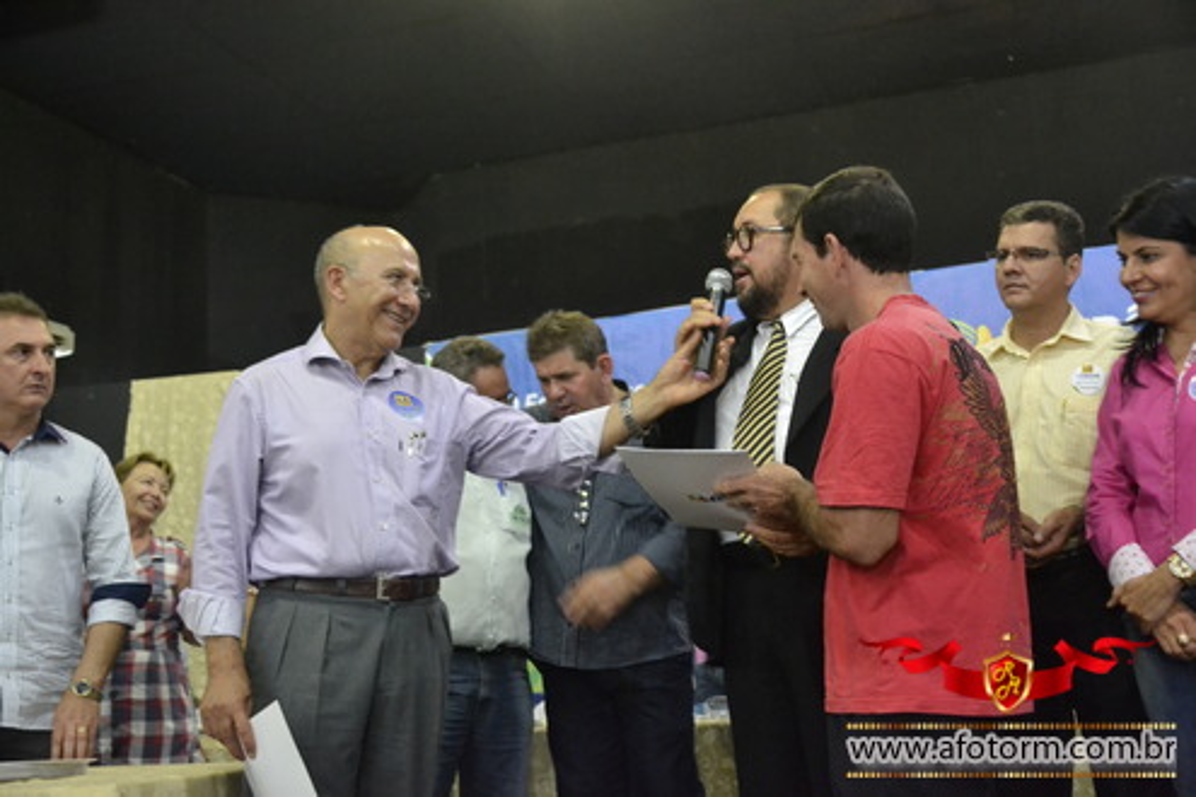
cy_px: 398
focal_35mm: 42
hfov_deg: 46.4
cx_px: 598
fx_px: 1395
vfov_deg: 31.9
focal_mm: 28
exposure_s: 1/25
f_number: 4
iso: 3200
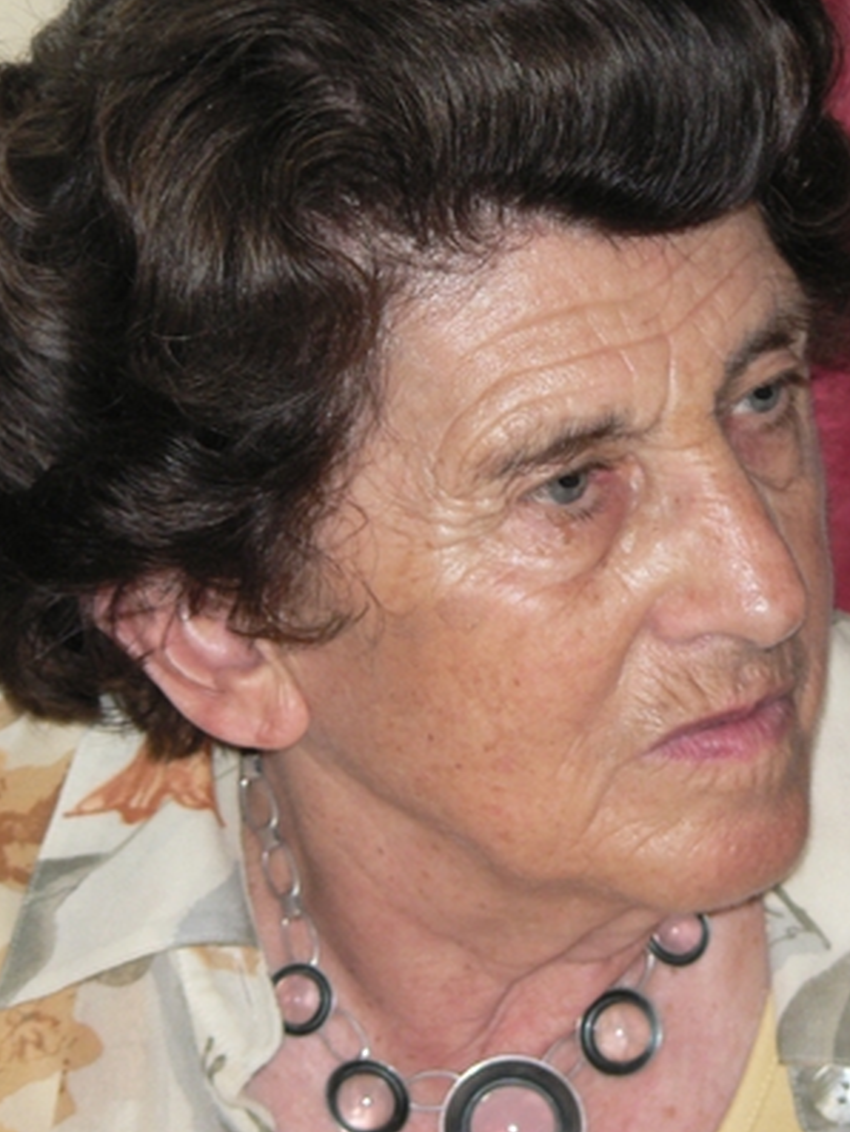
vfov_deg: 6.3
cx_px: 600
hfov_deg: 4.8
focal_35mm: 313
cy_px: 565
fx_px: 10242
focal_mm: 38.9
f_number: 3.3
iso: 300
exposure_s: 1/60
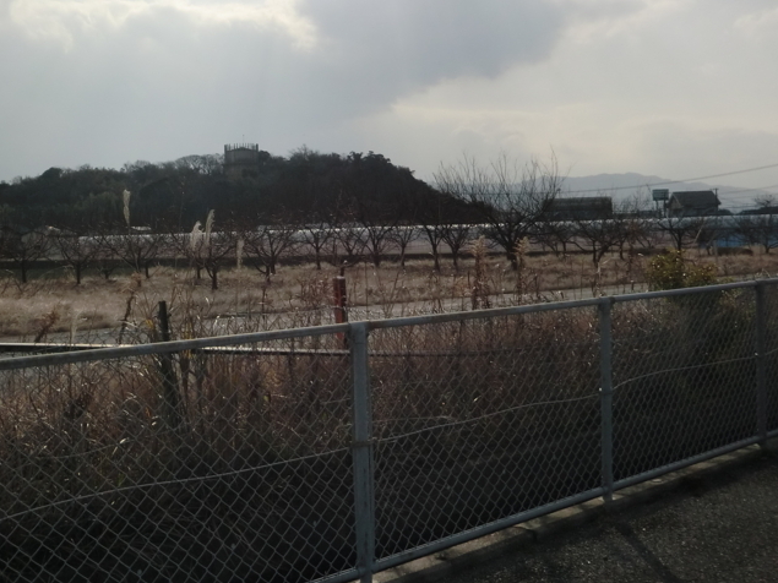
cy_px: 254
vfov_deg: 29.1
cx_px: 210
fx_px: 1124
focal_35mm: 50
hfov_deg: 37.4
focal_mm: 5.64
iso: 50
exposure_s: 1/640
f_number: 8.2
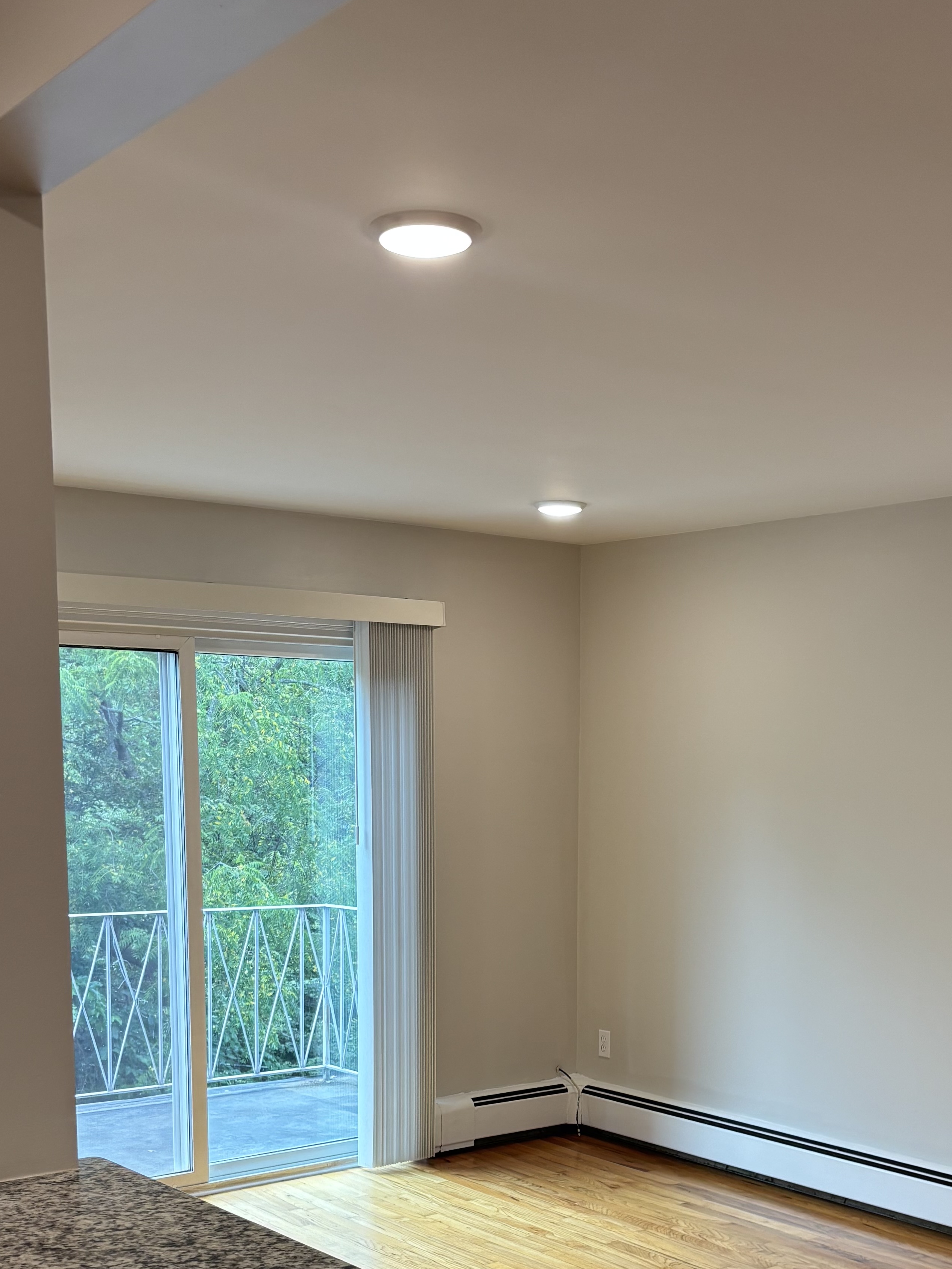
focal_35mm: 44
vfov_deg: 41.4
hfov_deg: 32.8
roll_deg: -1.0
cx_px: 547
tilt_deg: -7.3
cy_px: 985
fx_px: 1614
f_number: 1.6
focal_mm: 5.96
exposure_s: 1/120
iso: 80
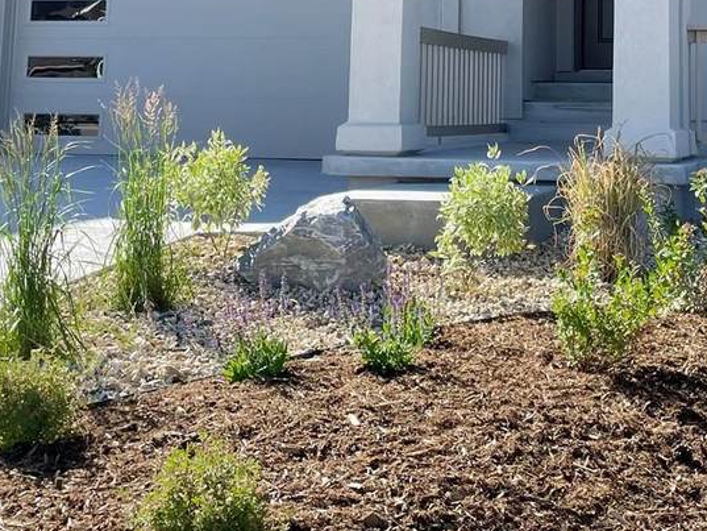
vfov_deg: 22.4
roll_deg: -0.3
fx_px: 1267
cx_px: 571
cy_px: -40
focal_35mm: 62
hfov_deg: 30.4
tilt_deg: +8.5
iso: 32
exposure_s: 1/997
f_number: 1.6
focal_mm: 4.2
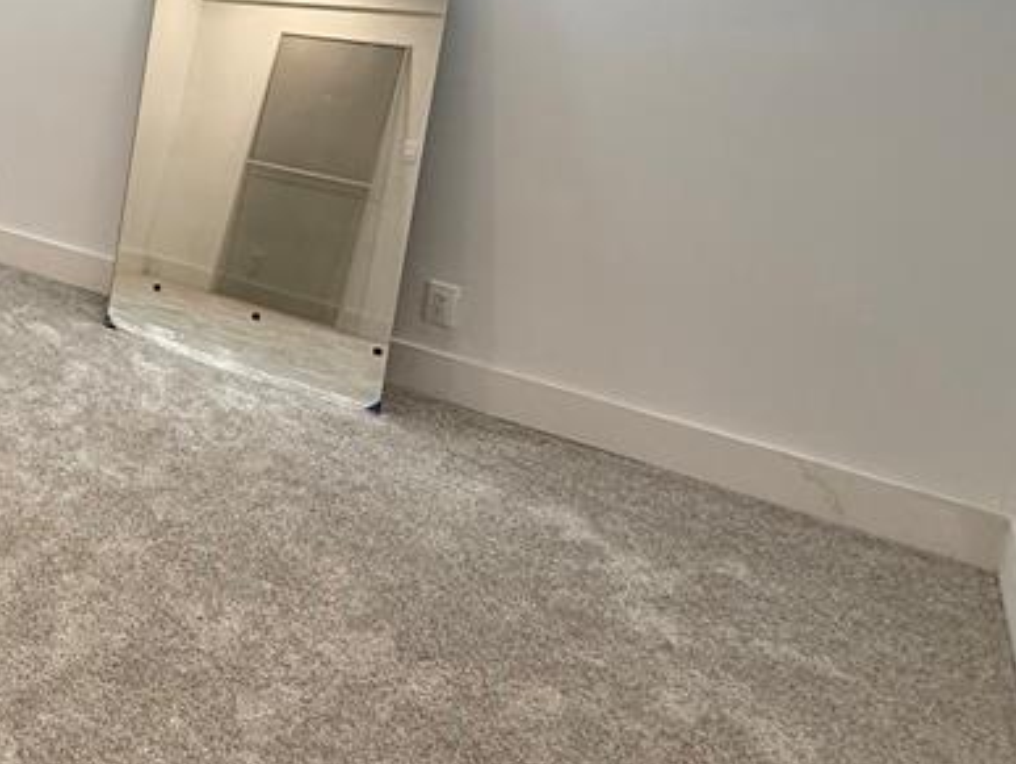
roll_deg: -1.5
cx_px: -194
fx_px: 1087
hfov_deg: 37.9
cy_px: 74
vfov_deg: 36.3
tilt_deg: -9.0
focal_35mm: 37
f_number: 2.2
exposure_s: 1/120
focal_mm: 2.22
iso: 160
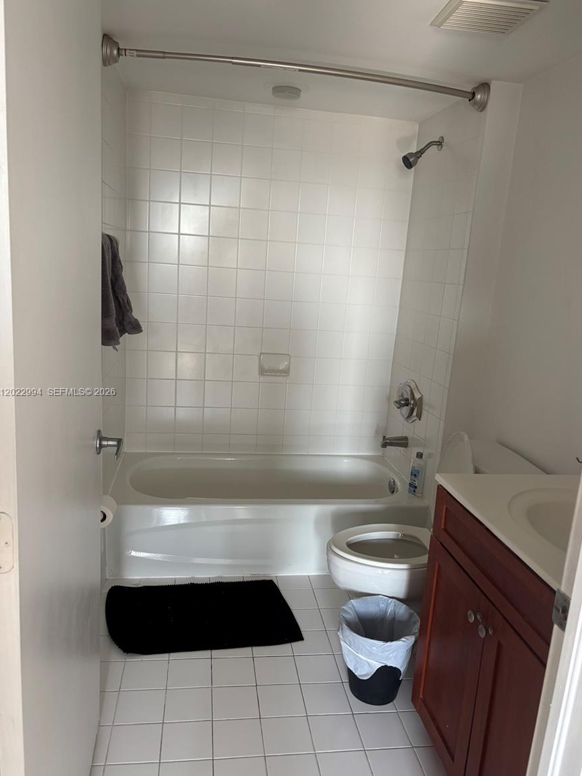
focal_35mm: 27
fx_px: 605
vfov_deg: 65.3
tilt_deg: -13.1
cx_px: 293
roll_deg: -4.5
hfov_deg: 51.4
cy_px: 393
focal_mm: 5.96
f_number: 1.6
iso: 125
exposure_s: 1/75
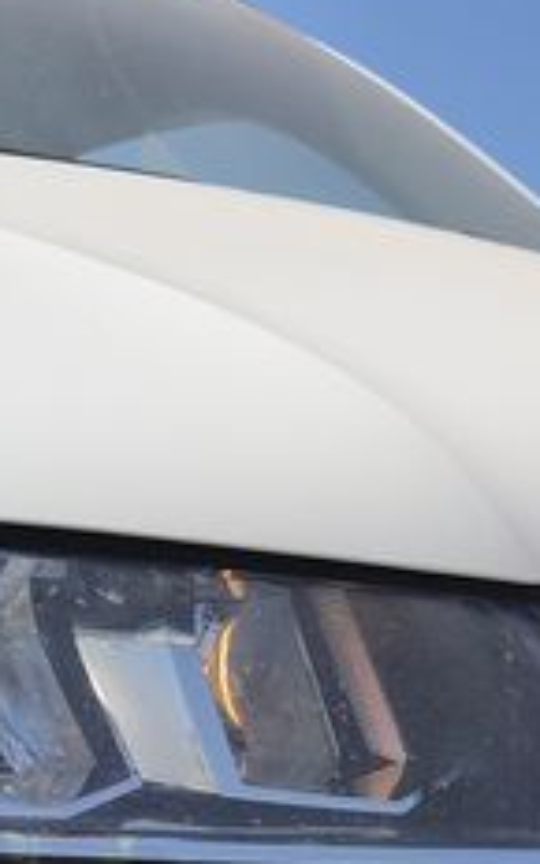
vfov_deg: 22.9
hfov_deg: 15.5
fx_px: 1978
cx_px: 261
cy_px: 1006
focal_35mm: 84
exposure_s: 1/1408
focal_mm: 6.14
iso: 50
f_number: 1.65
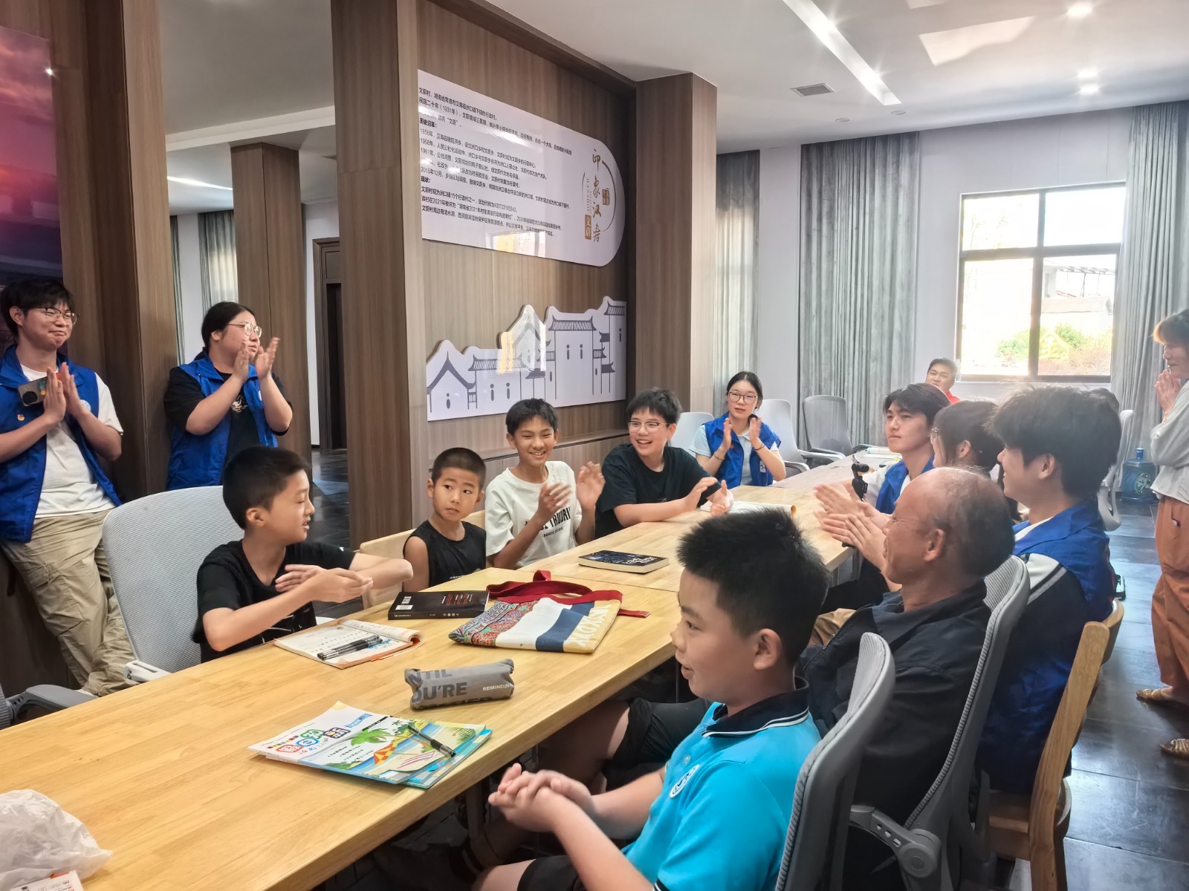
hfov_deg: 65.3
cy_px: 446
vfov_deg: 51.4
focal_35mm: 27
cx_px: 594
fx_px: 927
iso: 1000
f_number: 4
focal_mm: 5.75
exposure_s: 1/60
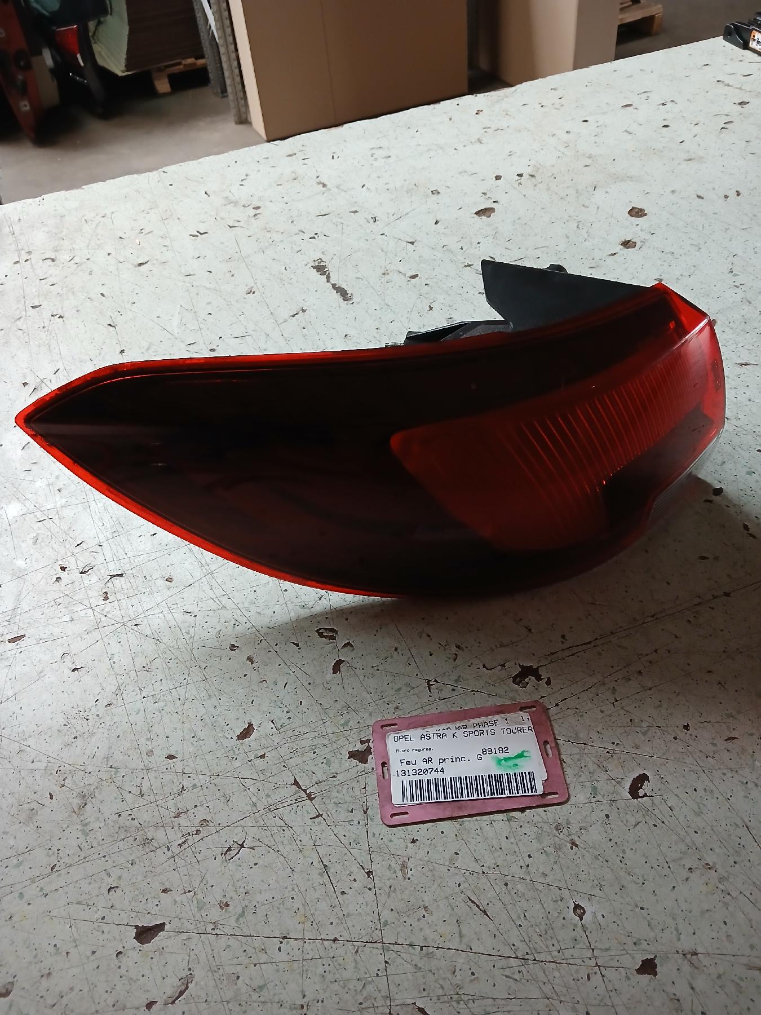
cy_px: 508
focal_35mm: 27
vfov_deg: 65.3
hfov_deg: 51.4
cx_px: 380
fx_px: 791
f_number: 1.8
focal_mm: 3.98
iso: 250
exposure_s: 1/50
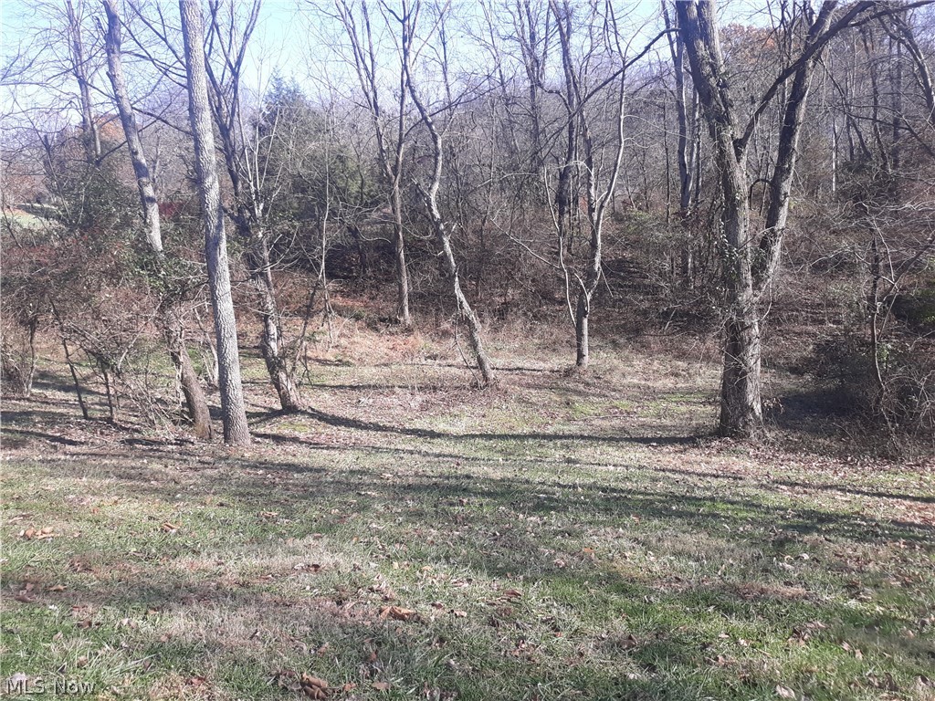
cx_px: 468
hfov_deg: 63.4
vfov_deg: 49.7
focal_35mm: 28
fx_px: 756
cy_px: 350
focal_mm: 3.7
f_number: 1.7
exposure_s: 1/421
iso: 40
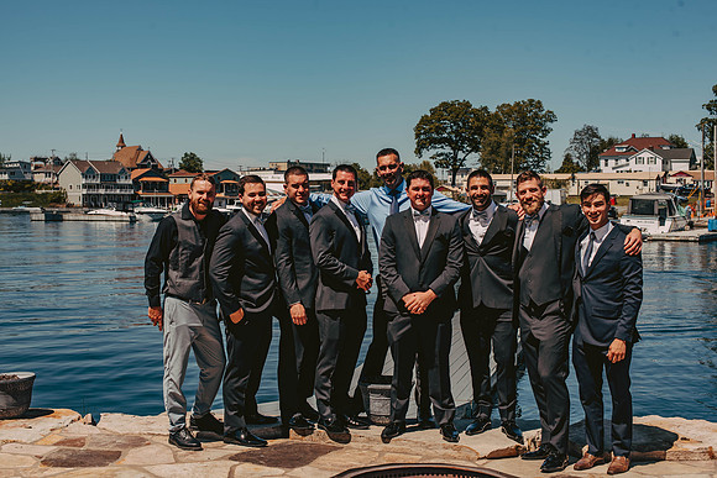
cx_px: 358
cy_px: 239
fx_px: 996
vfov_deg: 27.0
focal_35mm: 50
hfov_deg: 39.6
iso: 125
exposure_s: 1/500
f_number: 7.1
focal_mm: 50
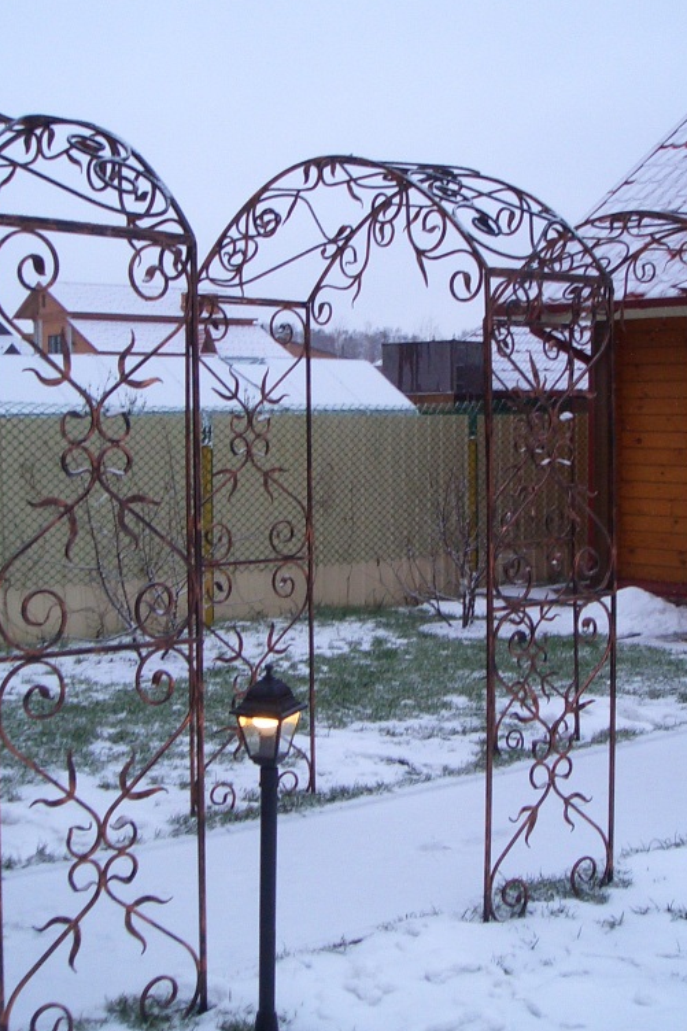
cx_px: 407
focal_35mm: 51
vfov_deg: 38.9
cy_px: 514
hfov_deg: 26.4
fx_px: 1460
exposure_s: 1/80
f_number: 4
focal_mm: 4.8
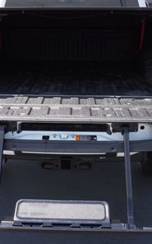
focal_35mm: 53
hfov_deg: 24.4
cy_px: 112
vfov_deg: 38.2
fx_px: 351
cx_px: 58
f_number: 8
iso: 100
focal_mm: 16
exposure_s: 1/125
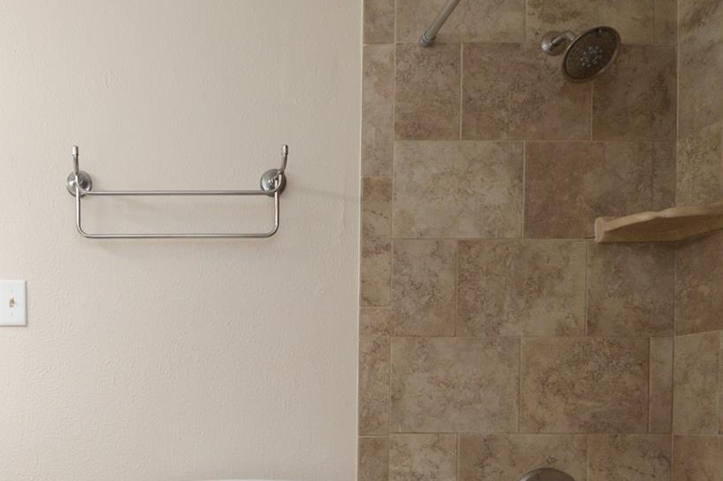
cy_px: 445
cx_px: 114
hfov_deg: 50.2
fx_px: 702
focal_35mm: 35
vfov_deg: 35.3
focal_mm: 12
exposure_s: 1/60
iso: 400
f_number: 4
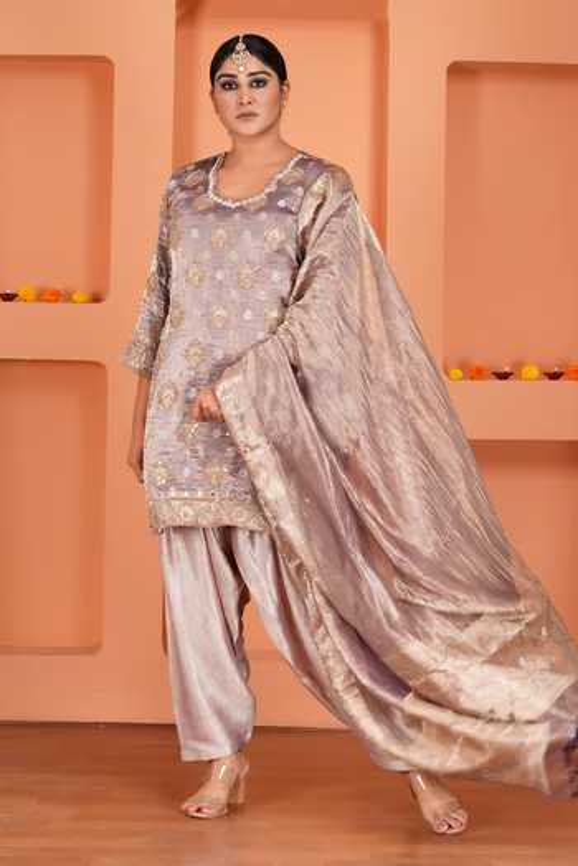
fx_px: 1927
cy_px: 433
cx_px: 289
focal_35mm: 80
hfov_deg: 17.1
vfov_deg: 25.4
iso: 200
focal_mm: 80
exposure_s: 1/125
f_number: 10
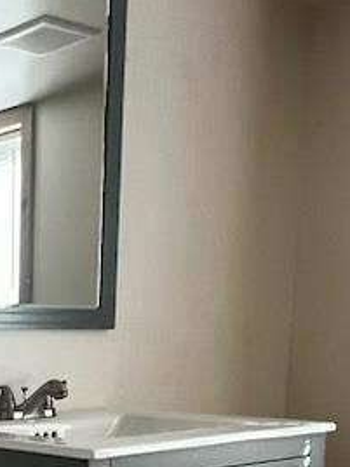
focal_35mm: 62
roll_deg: +1.2
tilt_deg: -9.5
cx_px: -92
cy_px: 525
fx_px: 836
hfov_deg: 21.6
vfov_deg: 28.2
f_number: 1.8
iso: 250
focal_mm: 1.57
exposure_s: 1/99
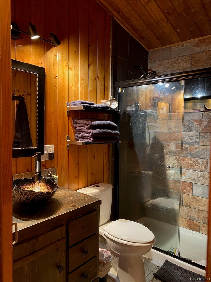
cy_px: 141
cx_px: 106
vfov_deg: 67.3
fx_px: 211
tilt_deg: -3.8
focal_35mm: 26
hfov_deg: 53.0
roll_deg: -1.1
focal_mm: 4.25
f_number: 1.8
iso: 640
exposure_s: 1/30
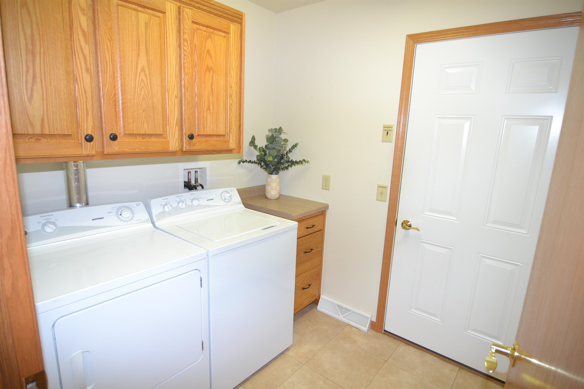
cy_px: 194
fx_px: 292
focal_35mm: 18
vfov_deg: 67.4
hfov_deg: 90.0
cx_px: 292
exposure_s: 1/60
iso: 450
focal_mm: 12
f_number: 4
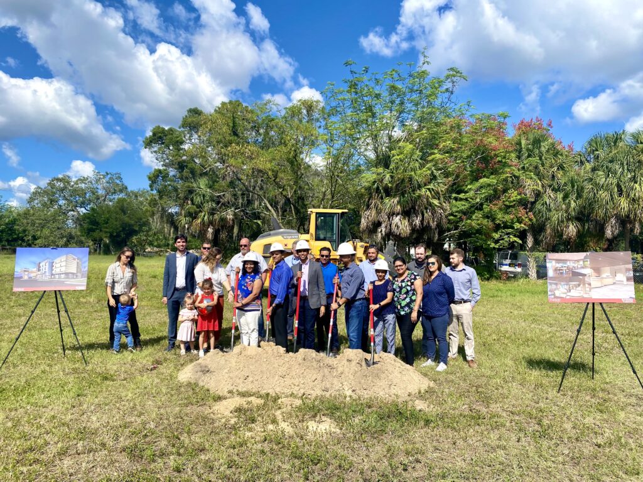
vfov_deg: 53.1
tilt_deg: +2.3
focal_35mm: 26
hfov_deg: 67.3
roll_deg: -0.6
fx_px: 483
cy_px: 241
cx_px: 322
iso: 32
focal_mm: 4.25
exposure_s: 1/2967
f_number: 1.8
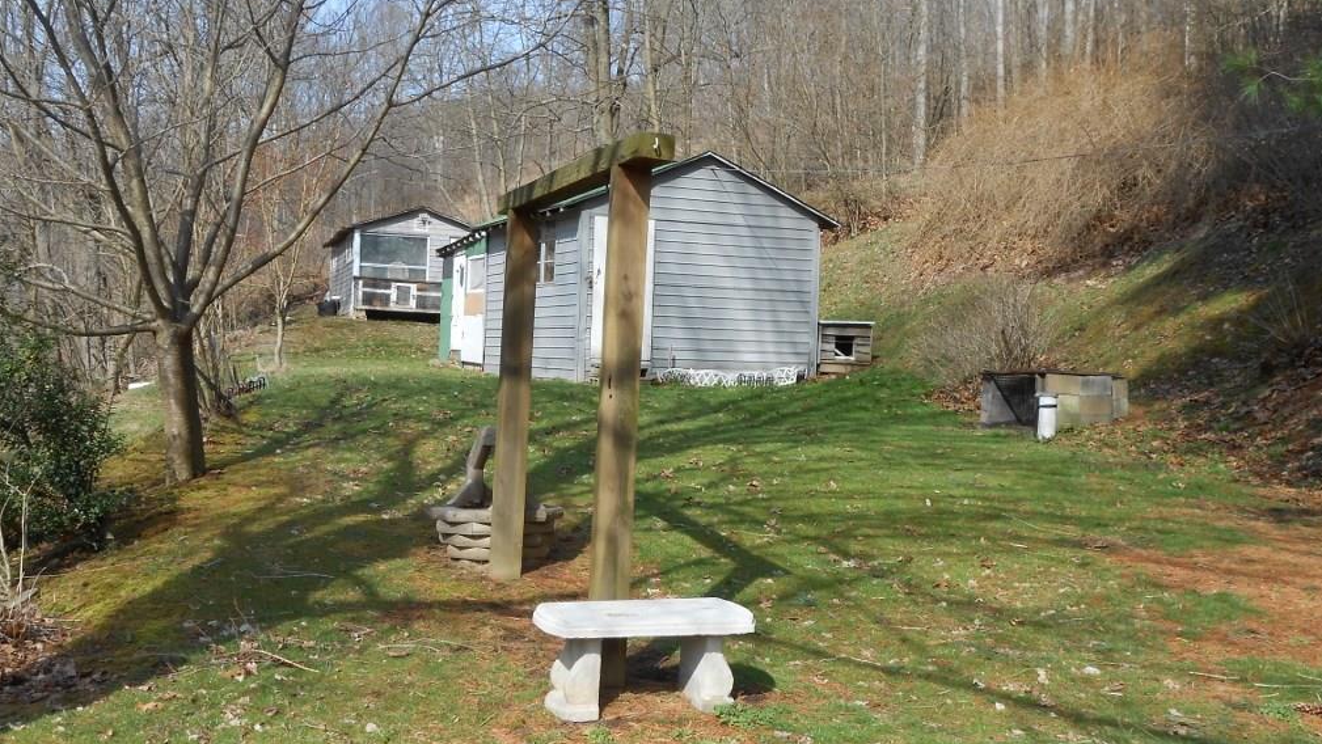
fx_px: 1473
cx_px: 660
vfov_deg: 28.3
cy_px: 410
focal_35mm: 42
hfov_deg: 48.3
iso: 80
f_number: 4.2
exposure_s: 1/320
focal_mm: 6.8
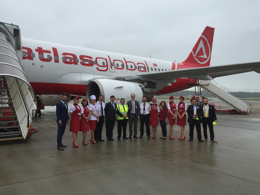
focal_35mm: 29
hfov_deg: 61.7
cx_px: 130
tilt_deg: +2.3
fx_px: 218
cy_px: 98
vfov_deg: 48.2
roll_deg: -0.6
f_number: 2.2
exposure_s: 1/1464
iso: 32
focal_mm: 4.15
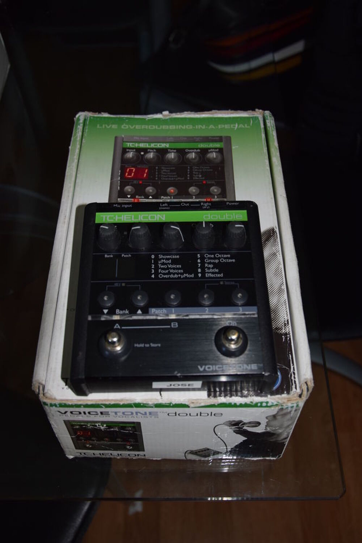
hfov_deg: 40.0
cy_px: 272
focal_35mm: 33
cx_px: 181
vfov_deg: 57.2
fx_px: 497
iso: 400
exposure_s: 1/60
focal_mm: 22
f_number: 3.8
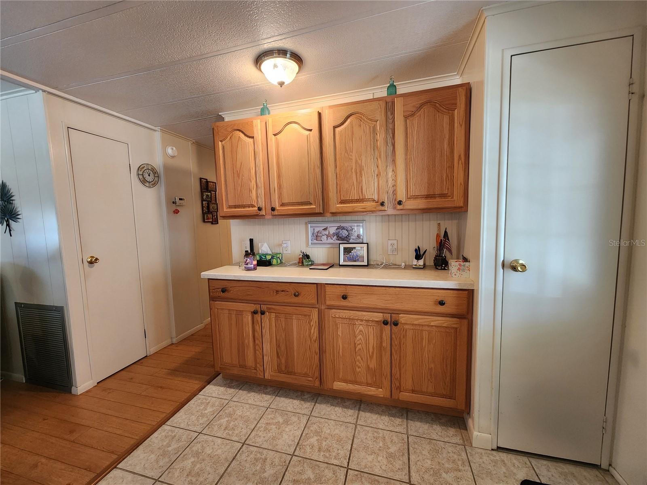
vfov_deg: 89.9
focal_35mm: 13
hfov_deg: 106.2
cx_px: 324
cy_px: 242
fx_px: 243
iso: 250
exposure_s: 1/60
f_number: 2.2
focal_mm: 2.2
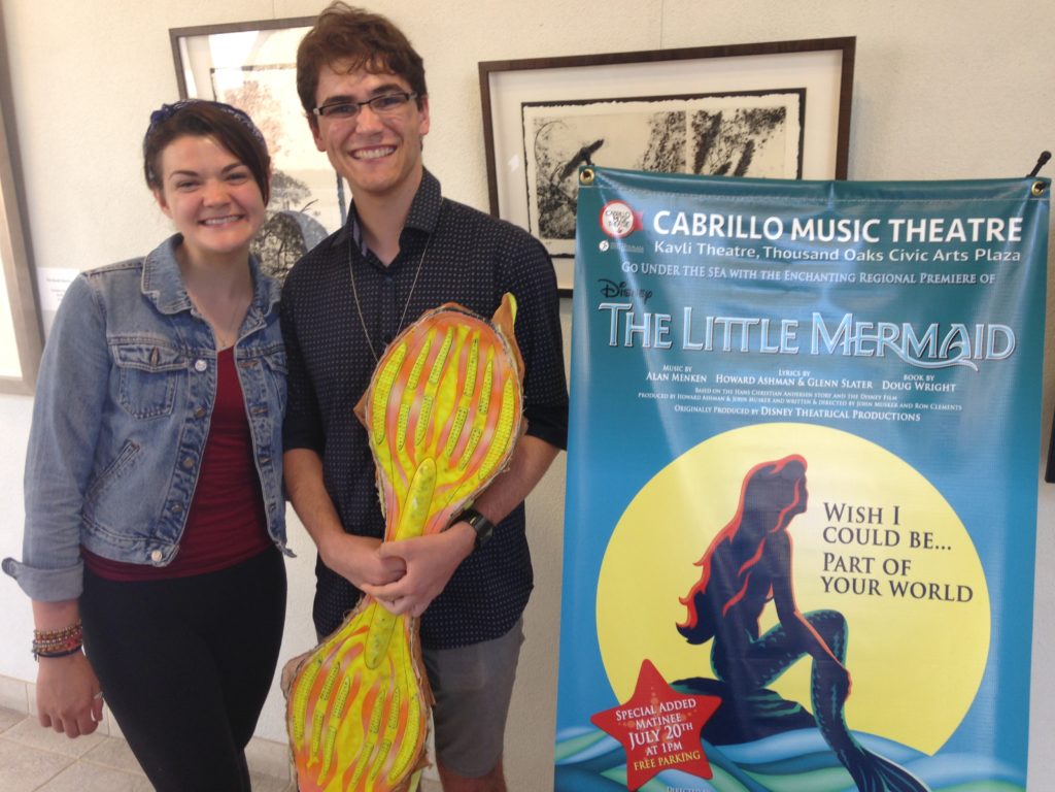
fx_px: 1006
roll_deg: +1.6
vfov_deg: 42.9
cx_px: 528
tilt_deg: -13.8
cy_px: 396
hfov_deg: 55.4
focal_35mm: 33
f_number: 2.4
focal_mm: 4.12
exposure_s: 1/20
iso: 50
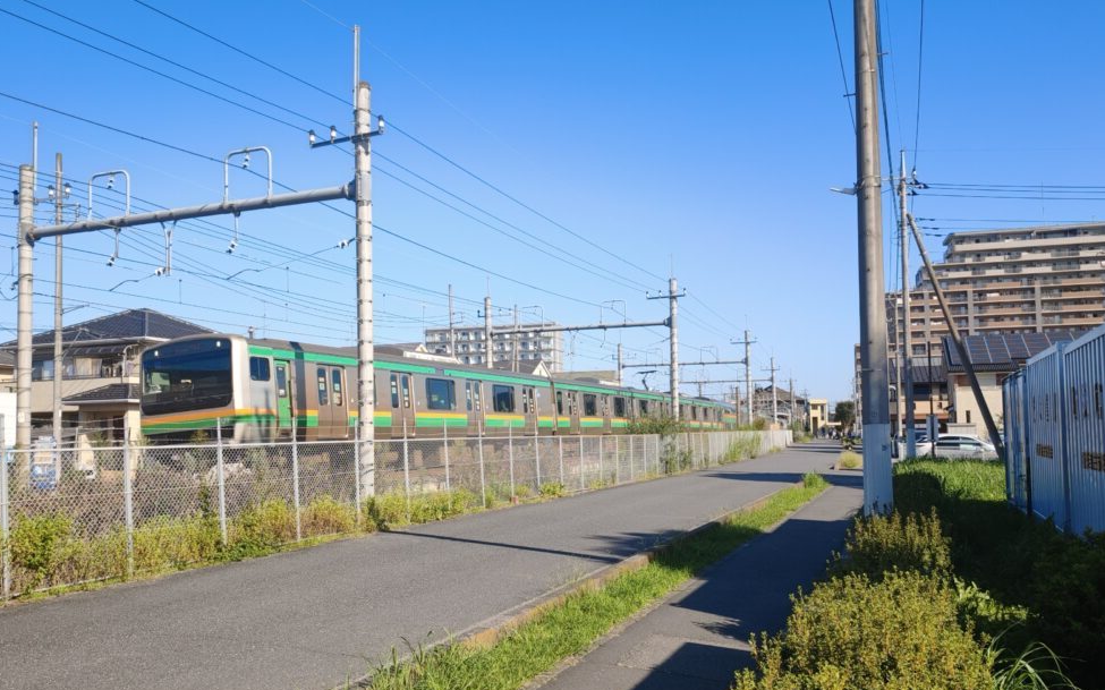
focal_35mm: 32
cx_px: 482
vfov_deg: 39.4
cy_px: 380
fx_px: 964
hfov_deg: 59.5
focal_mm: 6.45
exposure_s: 1/2093
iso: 52
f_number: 1.62
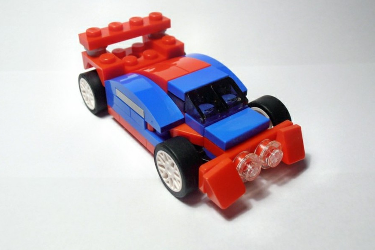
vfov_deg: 34.2
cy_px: 108
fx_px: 406
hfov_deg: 49.6
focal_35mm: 39
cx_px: 188
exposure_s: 1/60
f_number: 3.9
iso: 80
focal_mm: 6.61
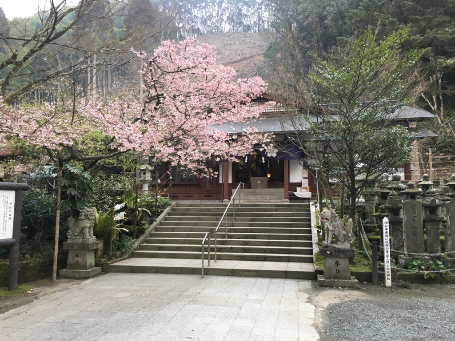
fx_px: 381
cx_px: 228
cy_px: 170
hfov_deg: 61.7
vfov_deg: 48.2
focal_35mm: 29
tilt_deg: +6.0
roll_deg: -0.6
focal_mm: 4.15
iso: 25
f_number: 2.2
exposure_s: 1/30
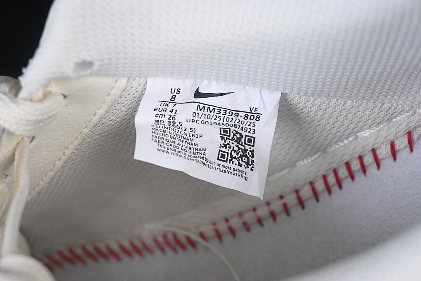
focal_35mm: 75
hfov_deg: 27.0
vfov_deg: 18.2
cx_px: 210
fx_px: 877
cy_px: 140
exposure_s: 1/80
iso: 160
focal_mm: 50
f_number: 7.1
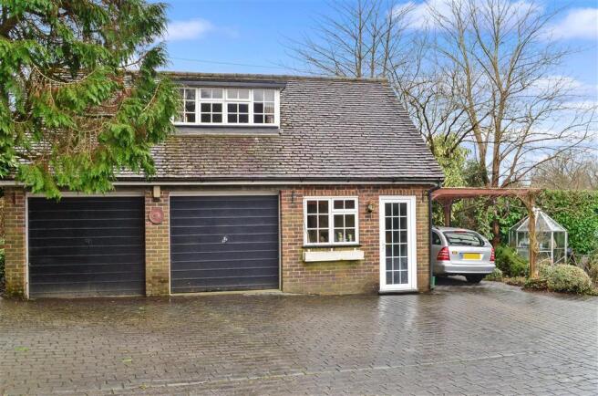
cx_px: 299
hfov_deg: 57.3
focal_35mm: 33
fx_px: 547
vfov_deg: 39.8
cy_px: 198
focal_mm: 22
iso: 640
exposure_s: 1/100
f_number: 14
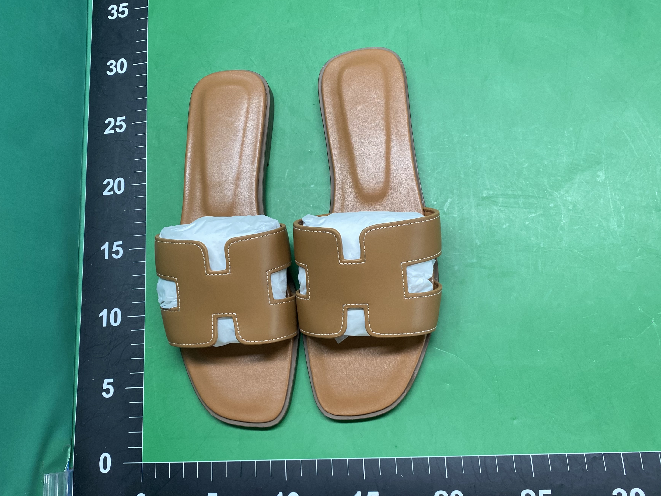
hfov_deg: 59.8
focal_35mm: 30
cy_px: 257
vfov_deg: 46.8
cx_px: 298
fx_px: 573
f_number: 1.8
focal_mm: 4.25
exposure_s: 1/100
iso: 125
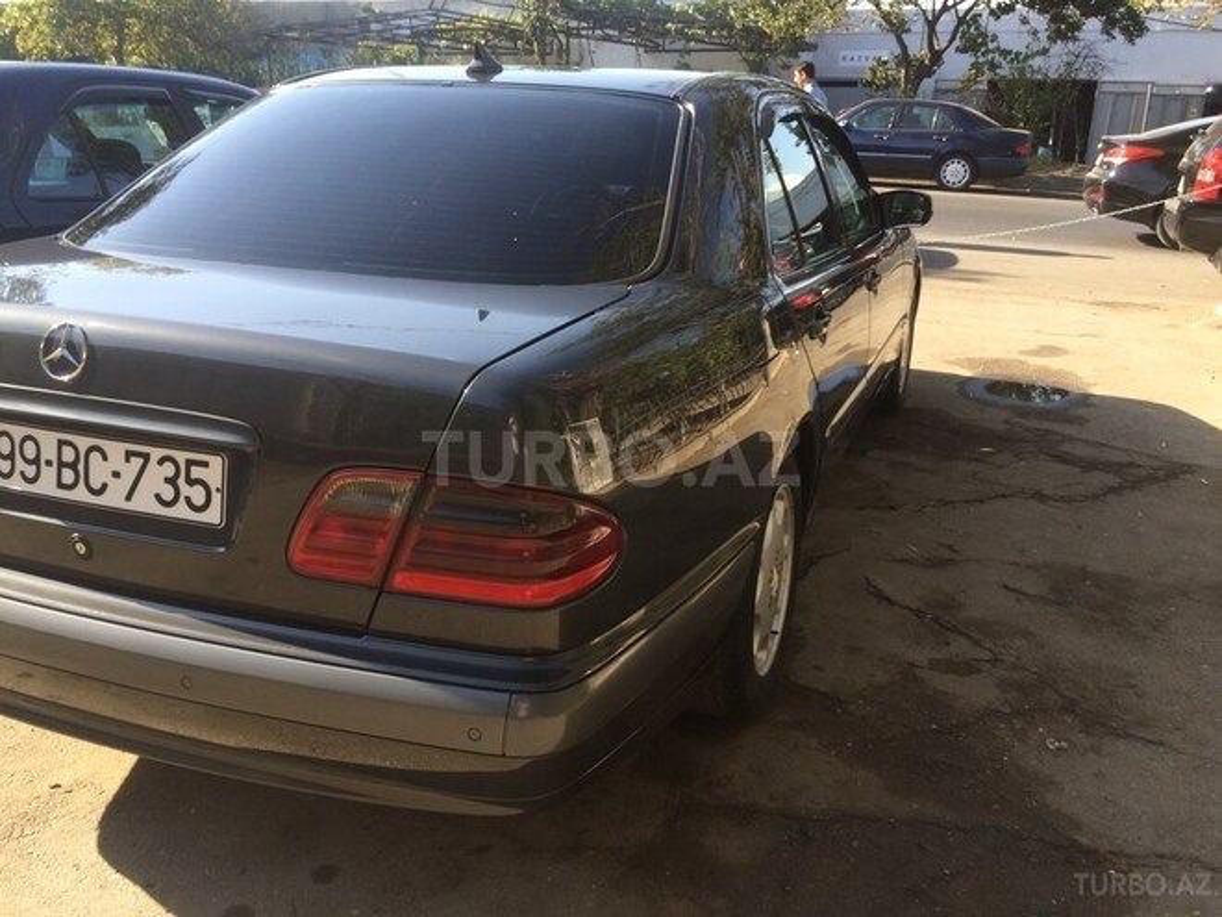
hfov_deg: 61.7
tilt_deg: -19.7
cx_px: 611
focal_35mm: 29
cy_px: 458
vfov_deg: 48.2
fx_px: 1024
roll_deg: -0.5
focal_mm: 4.15
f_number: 2.2
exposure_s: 1/488
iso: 32
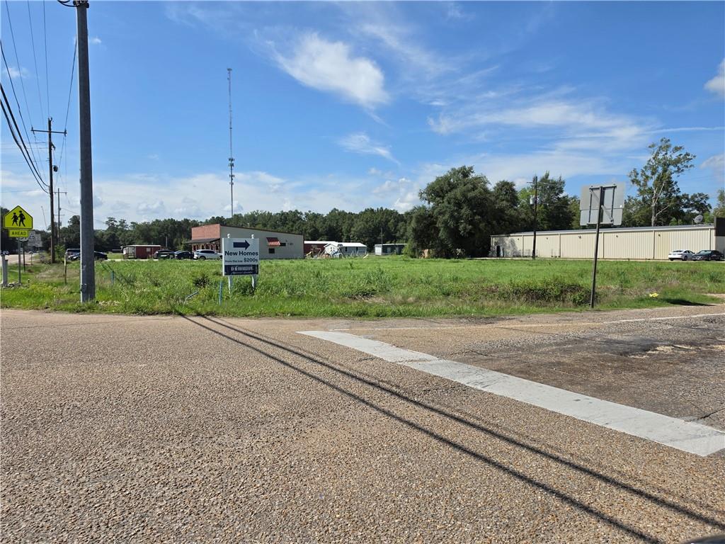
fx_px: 482
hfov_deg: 73.9
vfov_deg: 58.9
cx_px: 362
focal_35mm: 23
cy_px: 272
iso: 50
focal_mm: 6.5
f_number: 1.4
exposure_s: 1/7939
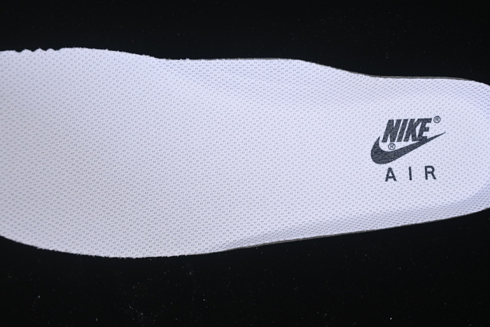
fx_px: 1021
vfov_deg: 18.2
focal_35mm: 75
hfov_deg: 27.0
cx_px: 245
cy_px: 164
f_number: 7.1
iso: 160
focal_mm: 50
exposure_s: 1/60
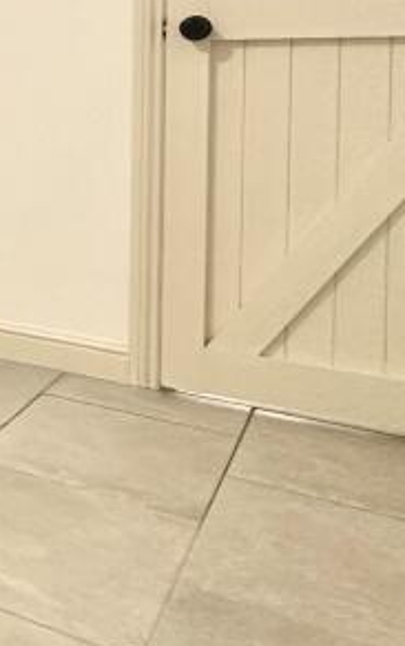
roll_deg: -0.5
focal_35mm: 52
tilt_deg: -1.0
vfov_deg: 36.8
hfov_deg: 15.2
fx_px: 917
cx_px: -551
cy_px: 88
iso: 320
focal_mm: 2.22
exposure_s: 1/50
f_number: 2.2
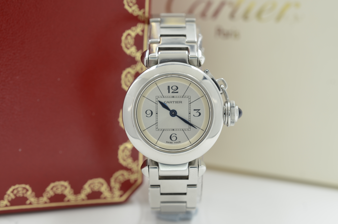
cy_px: 112
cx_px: 169
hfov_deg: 33.5
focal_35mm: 60
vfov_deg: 22.5
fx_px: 562
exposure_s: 1/50
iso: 125
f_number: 8
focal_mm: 40
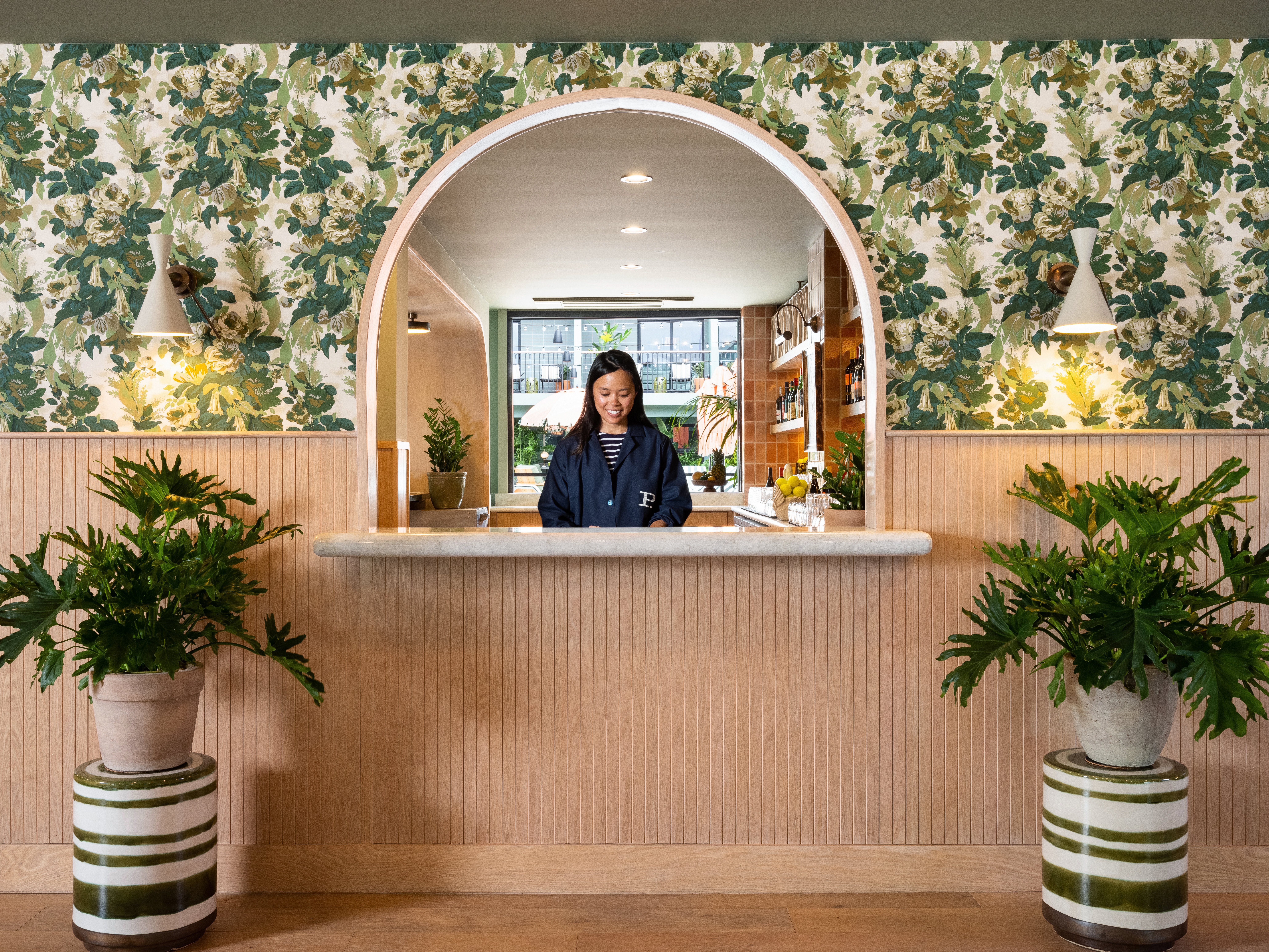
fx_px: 1246
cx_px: 634
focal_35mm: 34
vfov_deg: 41.8
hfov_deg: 54.0
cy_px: 476
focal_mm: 42.5
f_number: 18
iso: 500
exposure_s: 1/2
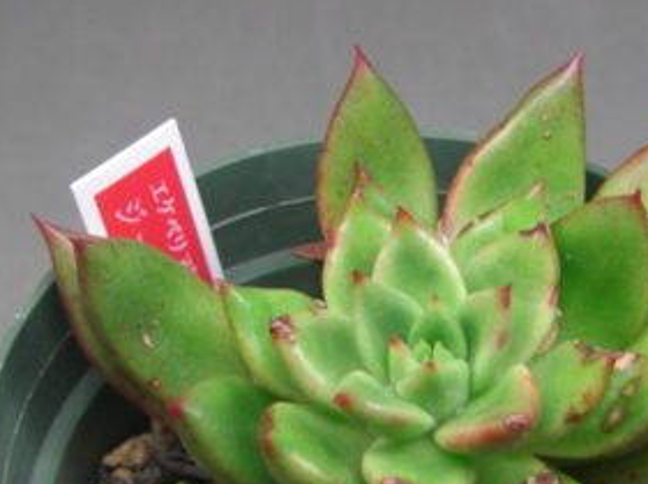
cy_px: 369
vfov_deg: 11.3
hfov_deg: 15.2
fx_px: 2430
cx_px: 420
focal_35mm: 130
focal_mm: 12.6
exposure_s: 1/50
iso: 200
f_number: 4
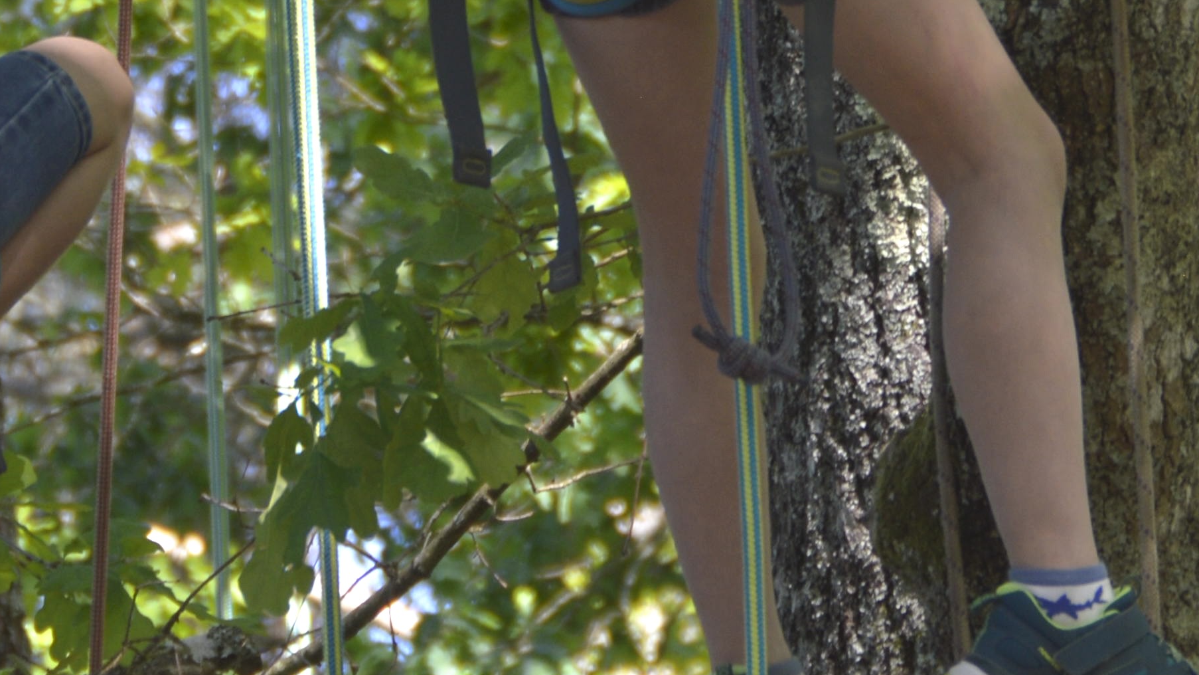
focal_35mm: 497
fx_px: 15793
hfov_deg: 4.3
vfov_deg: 2.4
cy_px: -12
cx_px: 497
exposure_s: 1/125
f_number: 5.3
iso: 160
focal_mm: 95
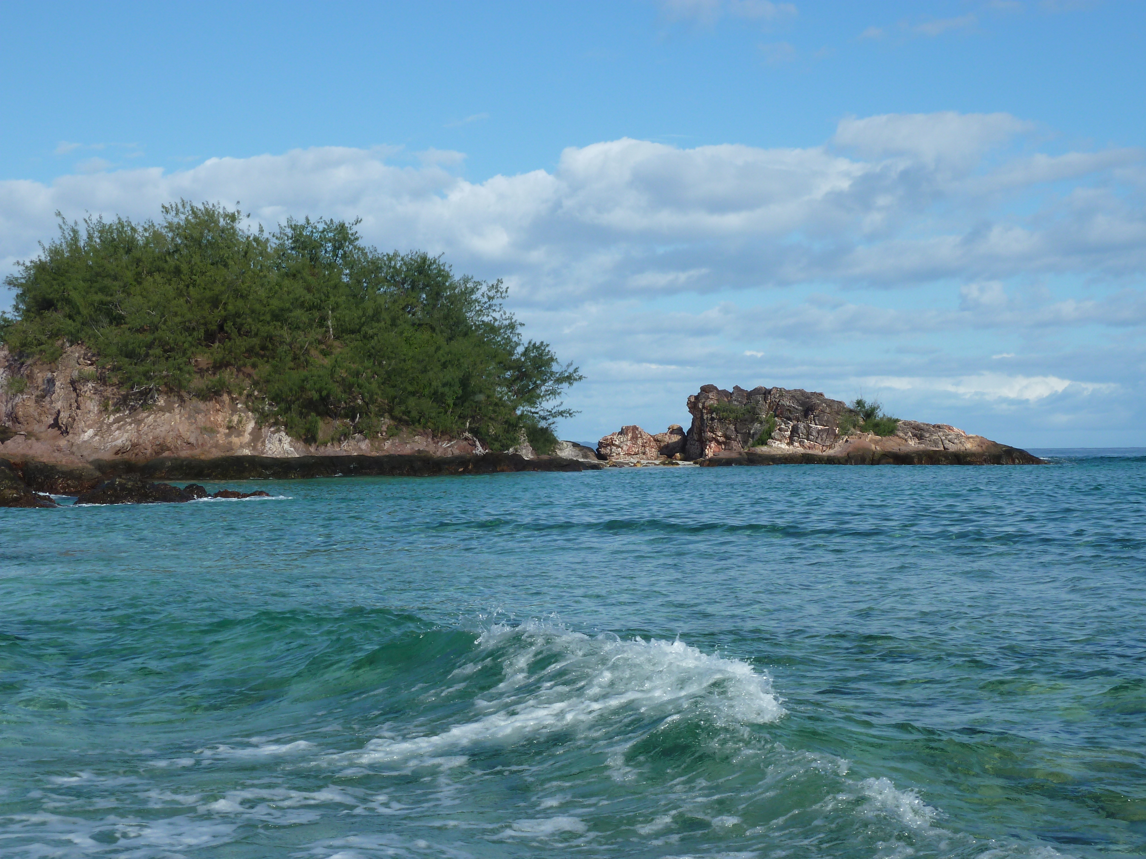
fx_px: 2086
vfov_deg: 23.3
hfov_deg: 30.7
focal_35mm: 63
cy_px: 430
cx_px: 573
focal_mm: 10.3
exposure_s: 1/400
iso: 80
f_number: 5.6
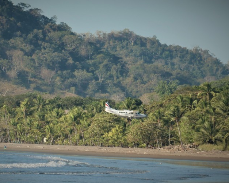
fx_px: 2725
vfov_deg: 3.9
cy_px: 95
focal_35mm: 402
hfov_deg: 4.8
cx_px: 92
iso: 200
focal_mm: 123
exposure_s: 1/640
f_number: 6.4
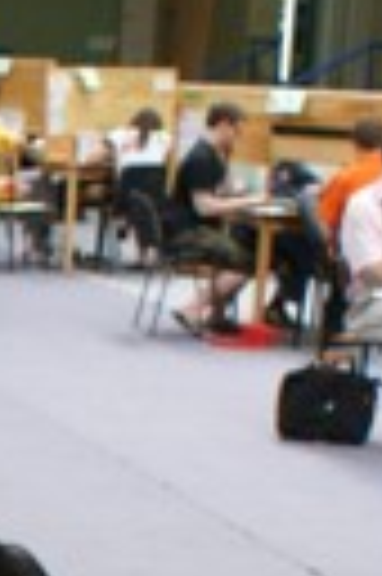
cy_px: 846
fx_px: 2617
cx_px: -643
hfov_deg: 7.6
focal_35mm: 164
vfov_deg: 12.0
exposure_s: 1/40
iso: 400
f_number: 5.6
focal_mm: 20
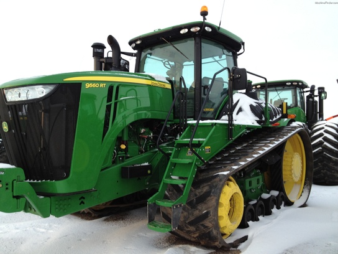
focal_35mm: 35
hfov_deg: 52.6
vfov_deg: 40.7
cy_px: 127
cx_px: 169
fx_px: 342
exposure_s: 1/120
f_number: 2.4
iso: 64
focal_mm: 4.28
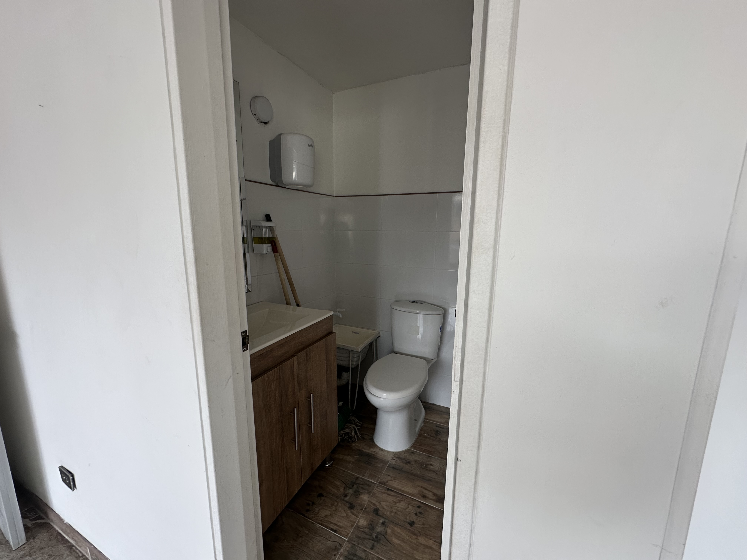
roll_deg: -0.5
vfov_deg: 85.7
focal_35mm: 14
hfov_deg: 102.1
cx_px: 374
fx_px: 302
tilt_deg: -9.4
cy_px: 280
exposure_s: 1/99
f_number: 2.2
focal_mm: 2.22
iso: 100
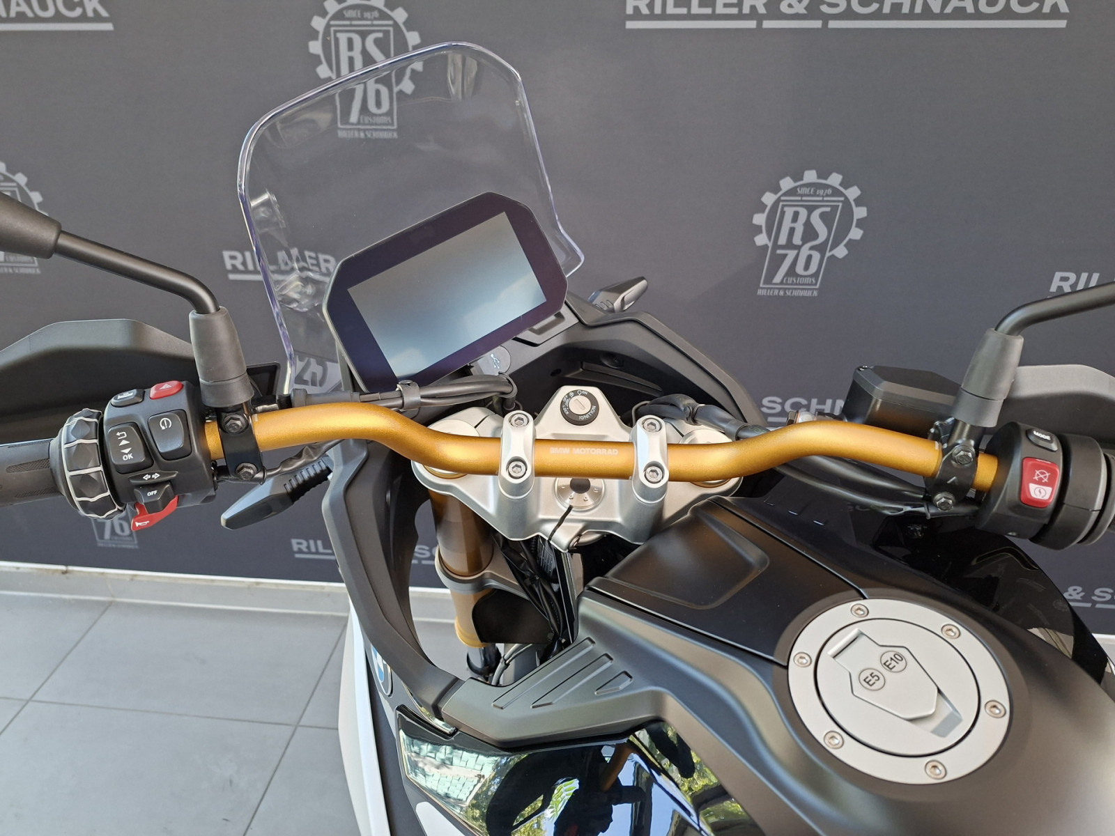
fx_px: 741
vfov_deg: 58.9
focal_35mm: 23
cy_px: 418
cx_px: 558
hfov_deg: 73.9
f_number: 1.8
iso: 320
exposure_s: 1/120
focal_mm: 5.54
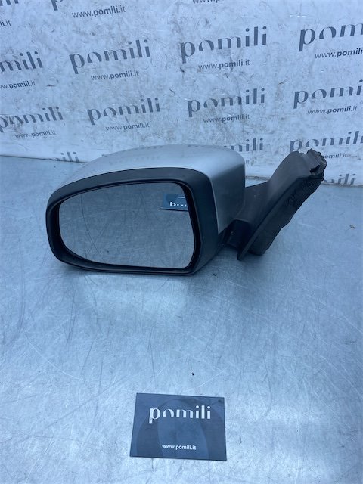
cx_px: 182
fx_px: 364
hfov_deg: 53.1
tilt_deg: -49.2
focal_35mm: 26
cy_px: 242
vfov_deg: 67.3
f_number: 1.8
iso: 32
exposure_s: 1/957
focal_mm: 4.25
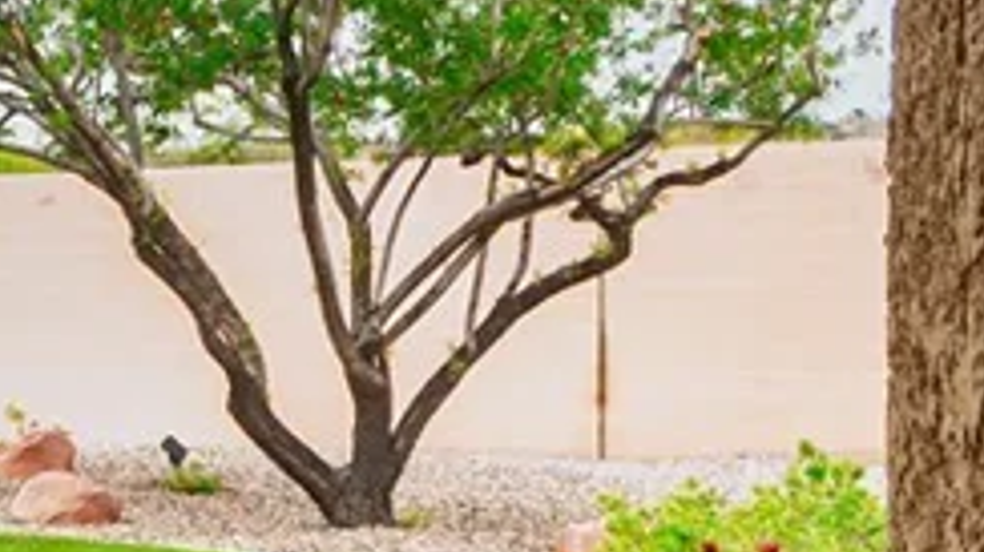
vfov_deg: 13.7
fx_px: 2295
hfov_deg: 17.1
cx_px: -1036
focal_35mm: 88
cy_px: 340
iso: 100
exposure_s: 1/60
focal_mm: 13.5
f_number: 11
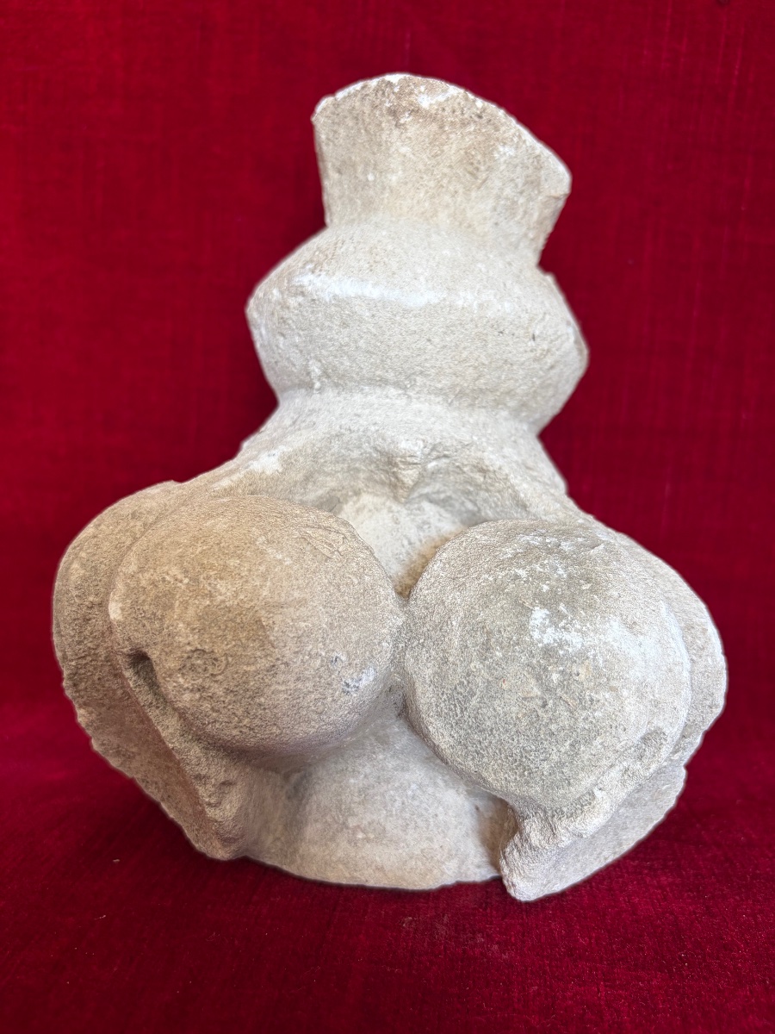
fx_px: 776
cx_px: 388
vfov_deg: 67.3
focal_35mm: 26
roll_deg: -1.3
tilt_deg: -7.0
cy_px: 517
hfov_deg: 53.1
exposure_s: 1/122
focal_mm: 5.96
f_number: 1.6
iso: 100
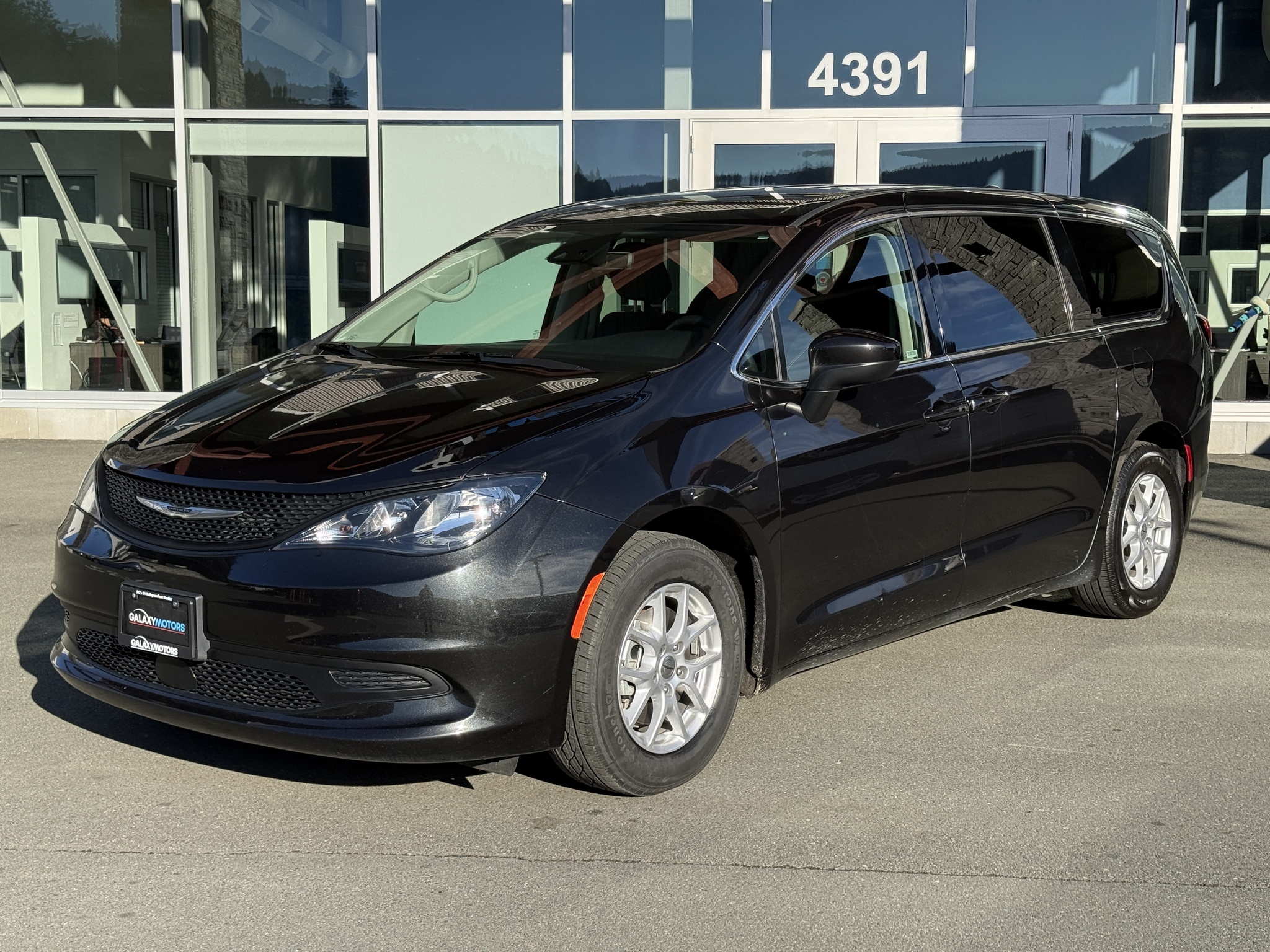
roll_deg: -0.2
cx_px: 635
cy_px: 476
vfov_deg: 30.3
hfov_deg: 39.7
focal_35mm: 48
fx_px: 1761
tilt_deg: -4.8
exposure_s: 1/2865
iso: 64
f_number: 1.78
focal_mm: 6.76
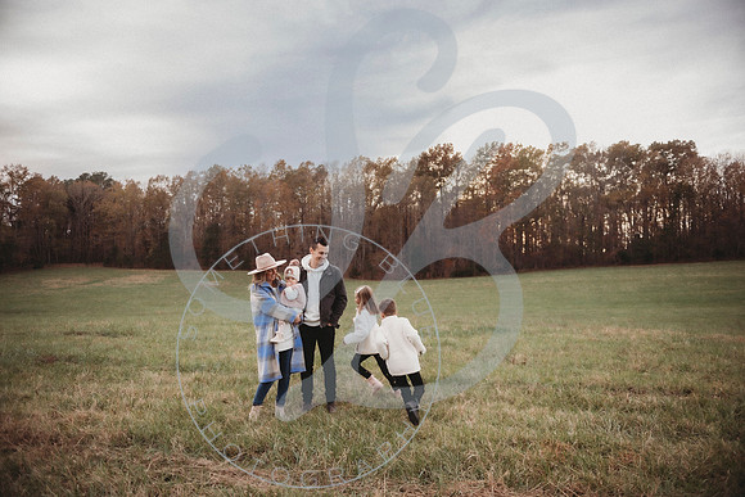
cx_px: 372
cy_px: 248
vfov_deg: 53.2
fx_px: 497
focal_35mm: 24
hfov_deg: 73.7
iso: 250
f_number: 2.8
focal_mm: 24
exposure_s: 1/250
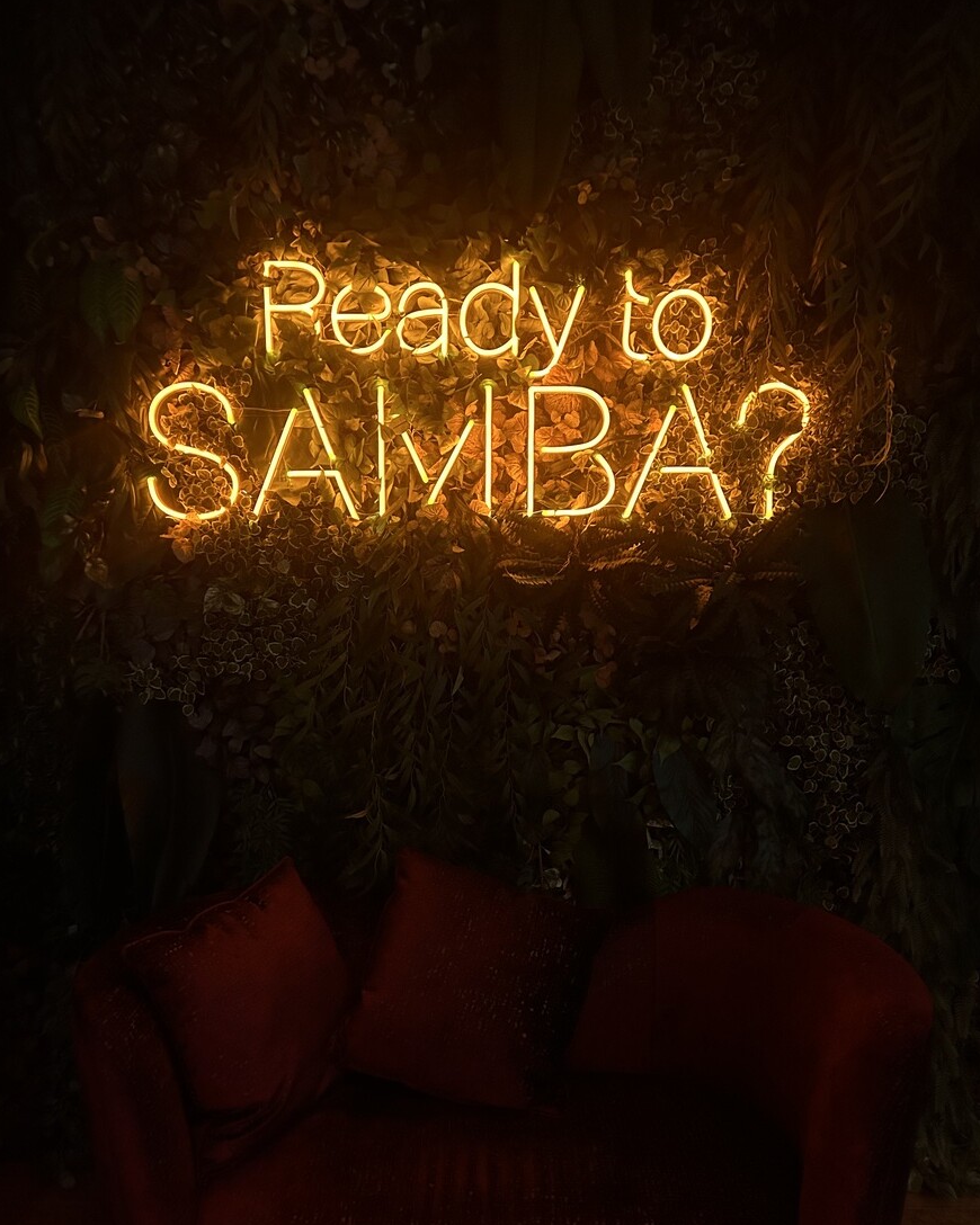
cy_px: 634
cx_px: 482
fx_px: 1015
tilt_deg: -5.3
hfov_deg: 51.5
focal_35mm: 28
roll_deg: -0.6
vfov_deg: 62.2
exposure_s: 1/38
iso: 640
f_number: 1.5
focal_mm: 5.7
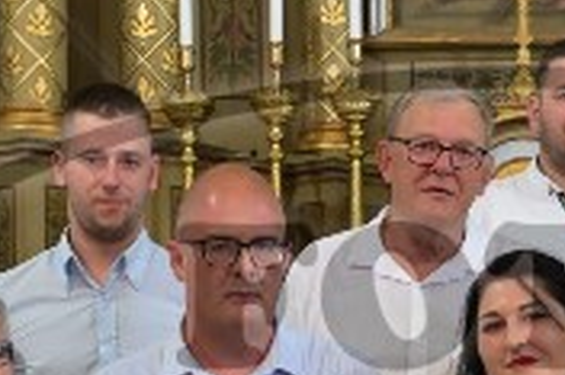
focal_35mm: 137
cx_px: 514
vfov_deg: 9.8
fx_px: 2148
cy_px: 473
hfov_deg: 14.8
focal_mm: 37
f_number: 5
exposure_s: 1/125
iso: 5000
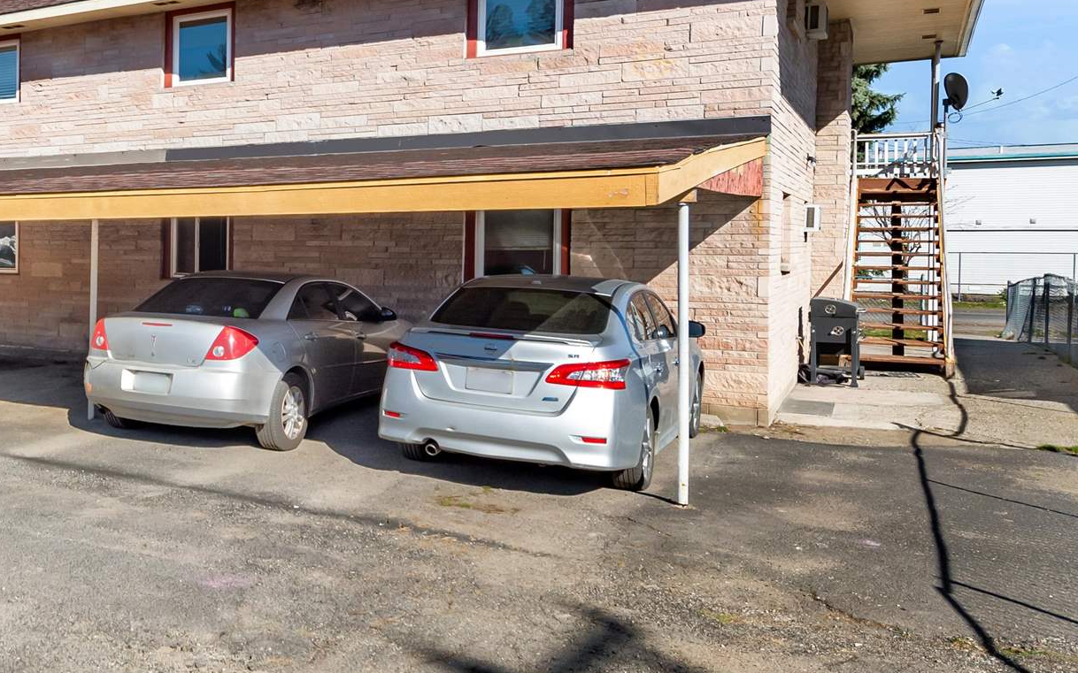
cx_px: 37
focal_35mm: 36
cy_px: 228
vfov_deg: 35.0
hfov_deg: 46.6
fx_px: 1058
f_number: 8
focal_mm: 14
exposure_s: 1/800
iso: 320
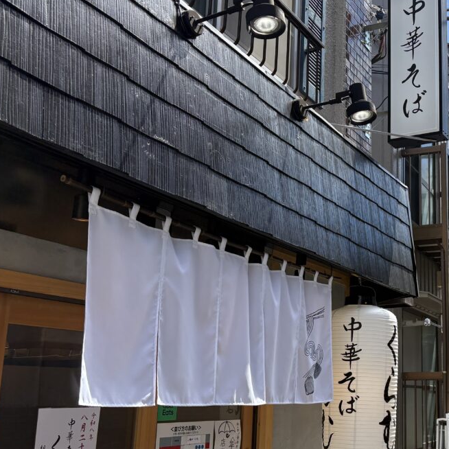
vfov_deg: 37.5
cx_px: 400
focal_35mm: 45
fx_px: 660
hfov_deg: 35.5
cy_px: 255
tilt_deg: +14.9
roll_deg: +2.6
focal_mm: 5.96
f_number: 1.6
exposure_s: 1/2283
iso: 64
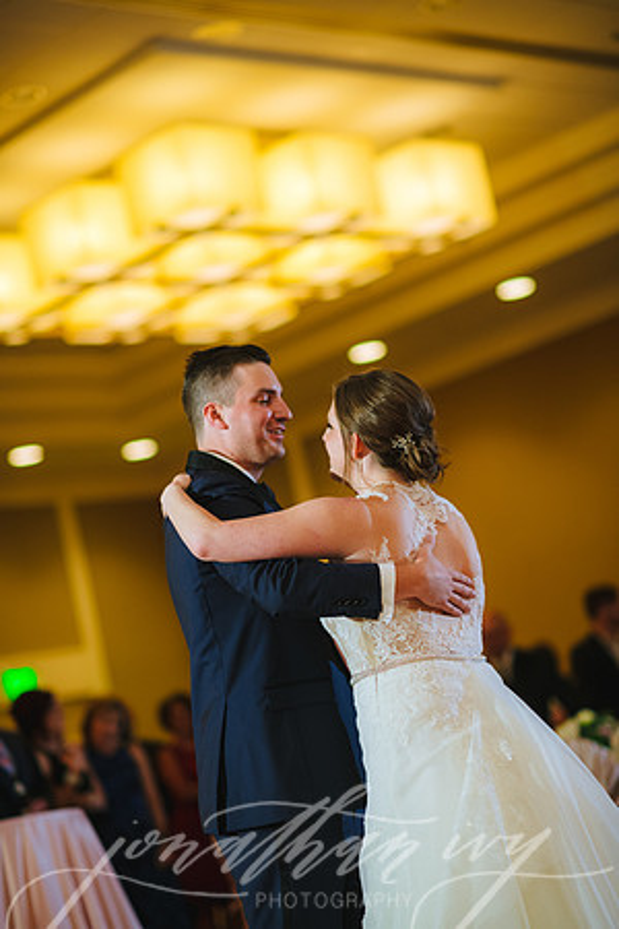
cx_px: 310
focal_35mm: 85
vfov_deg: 23.9
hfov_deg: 16.1
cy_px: 464
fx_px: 2192
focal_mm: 85
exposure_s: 1/160
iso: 1000
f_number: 2
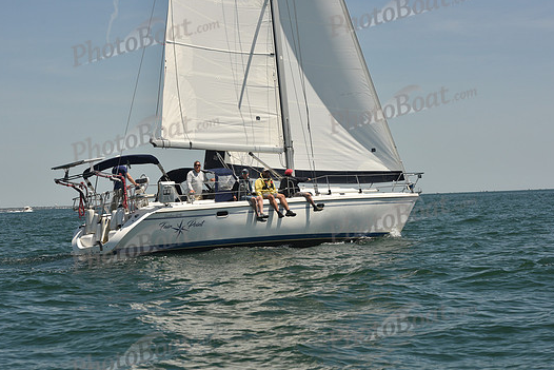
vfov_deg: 12.7
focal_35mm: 108
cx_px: 275
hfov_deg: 18.9
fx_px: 1662
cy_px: 177
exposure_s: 1/800
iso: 250
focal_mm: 98
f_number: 7.1
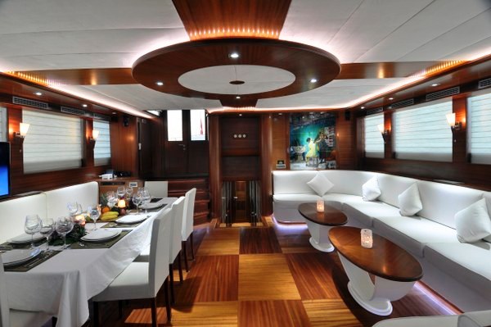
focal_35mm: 18
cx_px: 246
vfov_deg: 67.3
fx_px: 245
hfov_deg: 90.0
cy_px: 164
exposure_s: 1/1.6
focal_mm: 12
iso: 200
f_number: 7.1
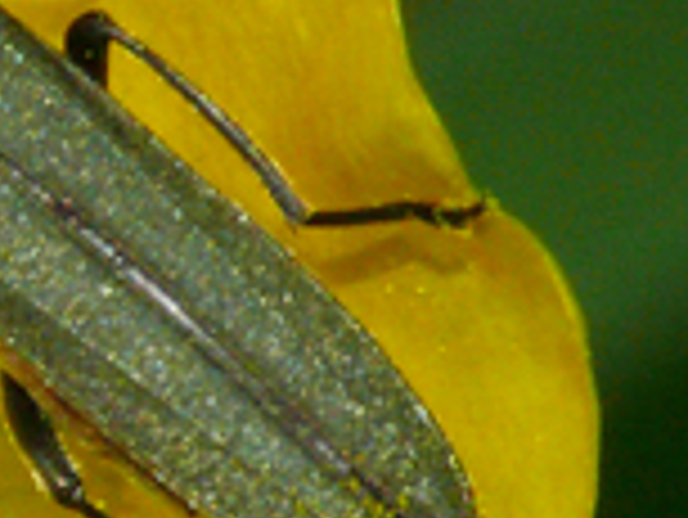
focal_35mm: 1329
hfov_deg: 1.5
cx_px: -429
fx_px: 26435
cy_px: 198
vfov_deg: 1.1
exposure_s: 1/125
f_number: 10
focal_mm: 50.3
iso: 200
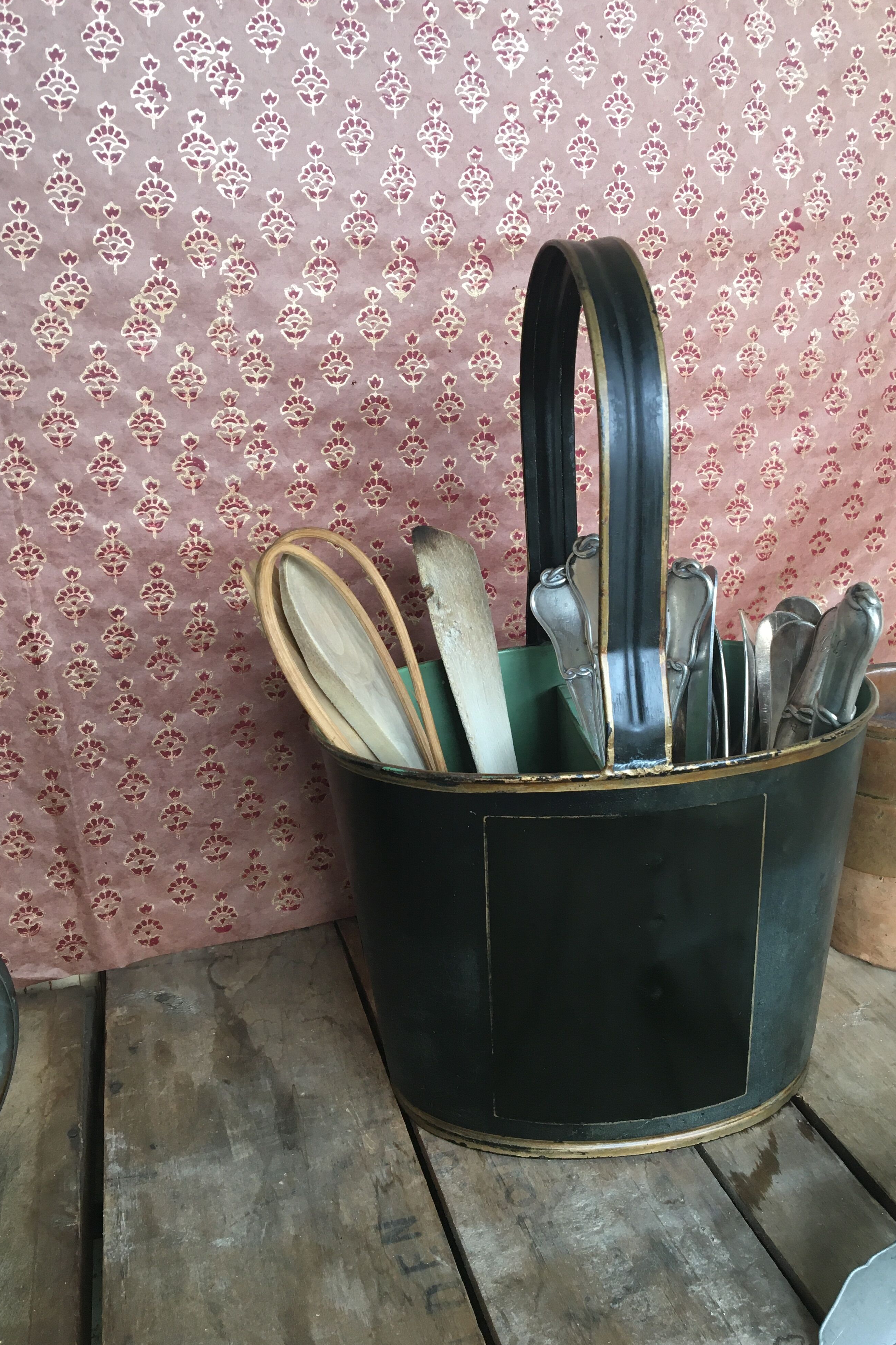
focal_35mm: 31
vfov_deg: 60.3
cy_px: 667
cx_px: 477
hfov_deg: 42.3
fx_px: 1157
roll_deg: +1.8
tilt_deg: -15.9
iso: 40
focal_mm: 4.15
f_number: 2.2
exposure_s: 1/33
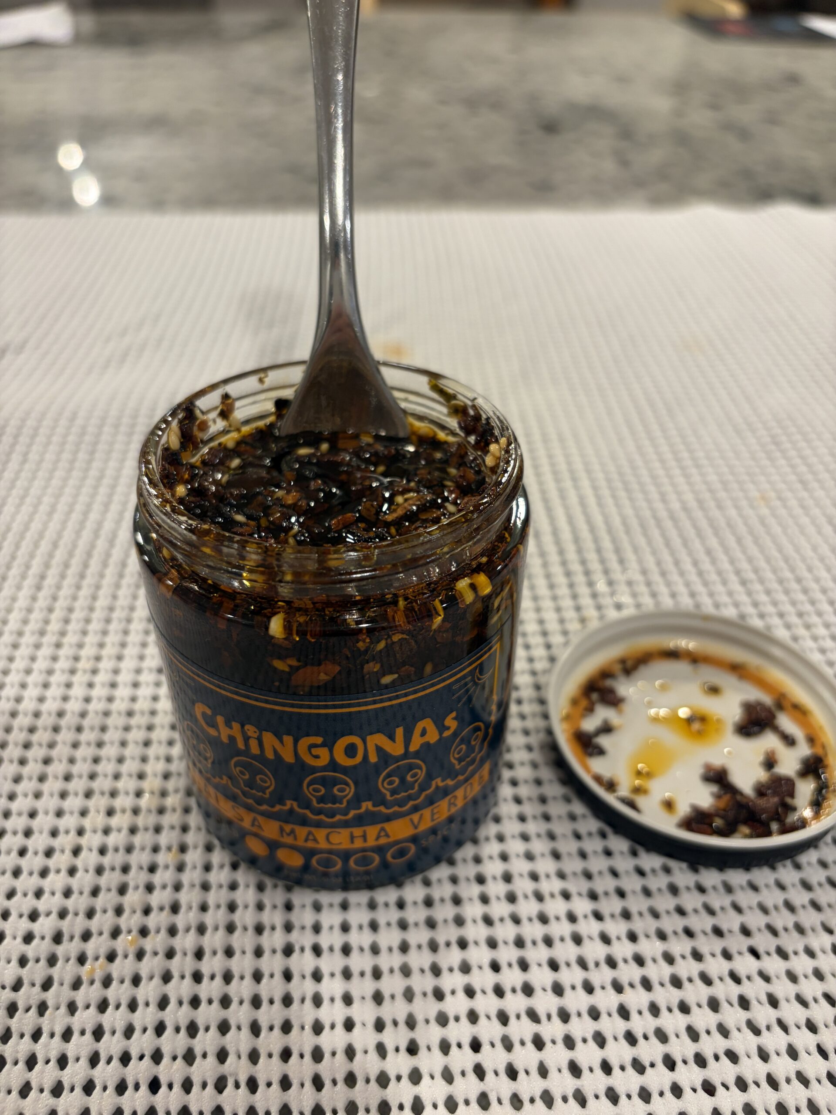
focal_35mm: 26
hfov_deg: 53.1
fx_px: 837
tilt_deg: -39.2
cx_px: 418
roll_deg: -1.9
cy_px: 558
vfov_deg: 67.3
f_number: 1.6
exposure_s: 1/60
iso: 125
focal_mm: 5.96
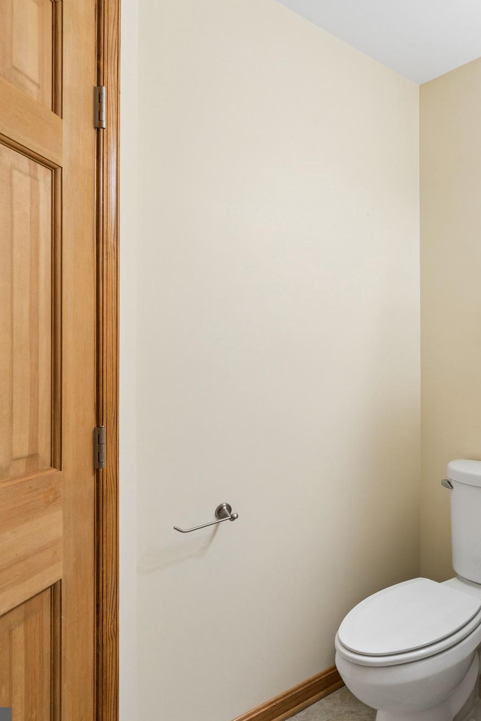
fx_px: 501
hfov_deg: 45.3
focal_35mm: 25
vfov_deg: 71.5
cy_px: 372
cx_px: 453
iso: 500
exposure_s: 1/25
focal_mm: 16
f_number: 8
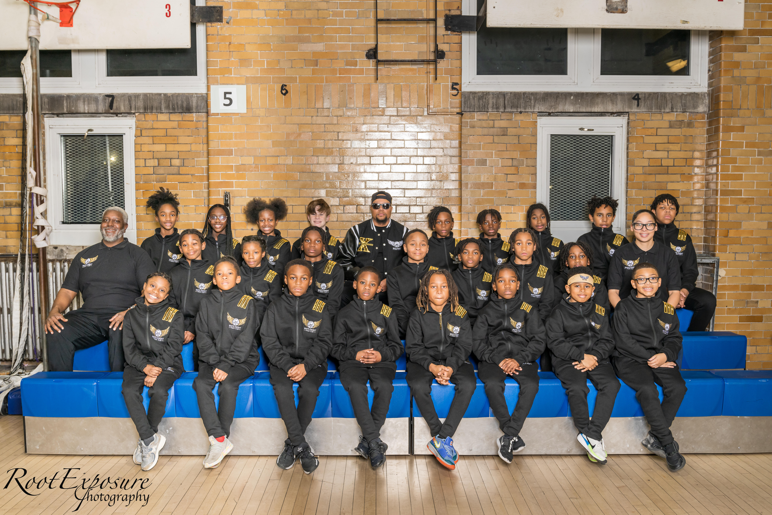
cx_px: 386
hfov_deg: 57.2
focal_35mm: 33
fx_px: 708
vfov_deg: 40.0
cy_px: 258
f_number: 5.6
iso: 400
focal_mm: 33
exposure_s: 1/80
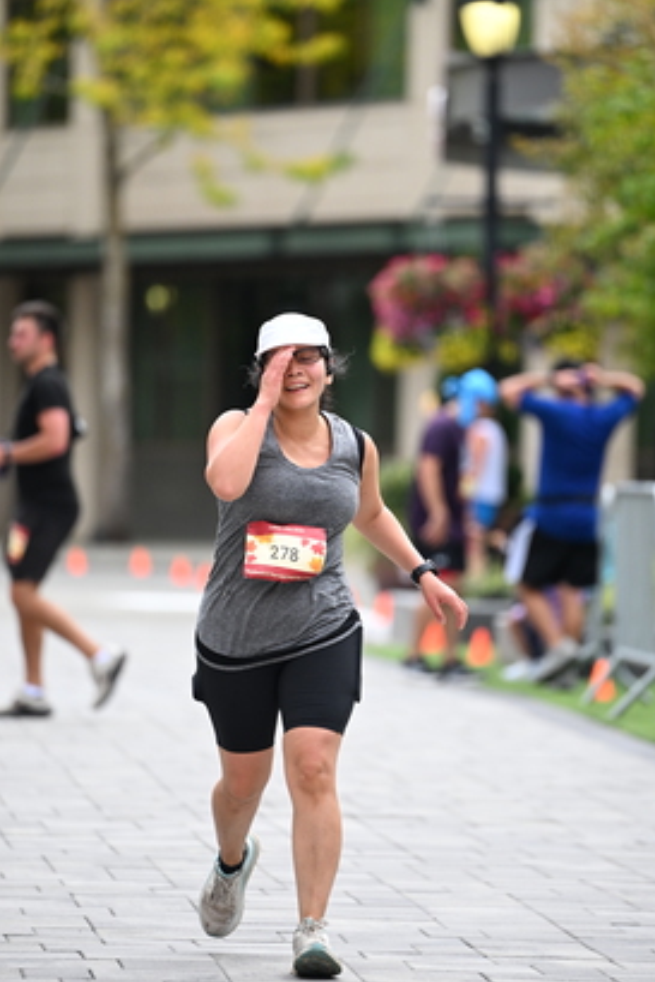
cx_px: 325
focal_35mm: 269
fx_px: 7335
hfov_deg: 5.1
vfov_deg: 7.7
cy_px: 451
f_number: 2.8
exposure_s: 1/2000
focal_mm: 200
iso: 640
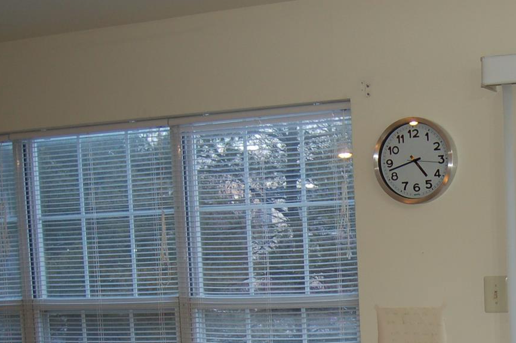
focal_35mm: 64
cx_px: 481
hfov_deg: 29.9
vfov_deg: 20.4
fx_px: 916
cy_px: 359
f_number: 3.5
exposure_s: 1/80
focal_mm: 18
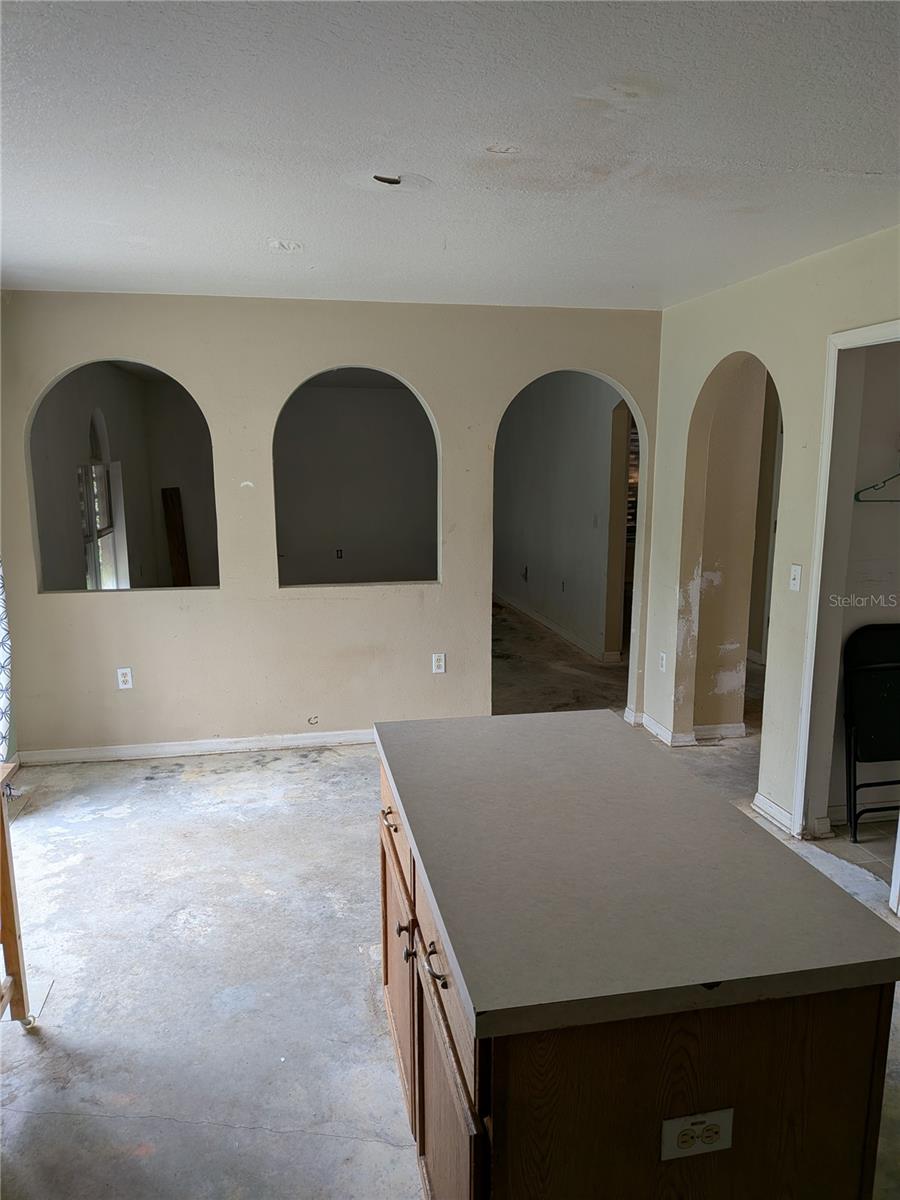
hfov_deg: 56.8
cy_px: 600
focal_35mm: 24
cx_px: 450
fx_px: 832
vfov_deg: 71.6
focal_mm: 4.53
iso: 34
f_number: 1.7
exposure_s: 1/60
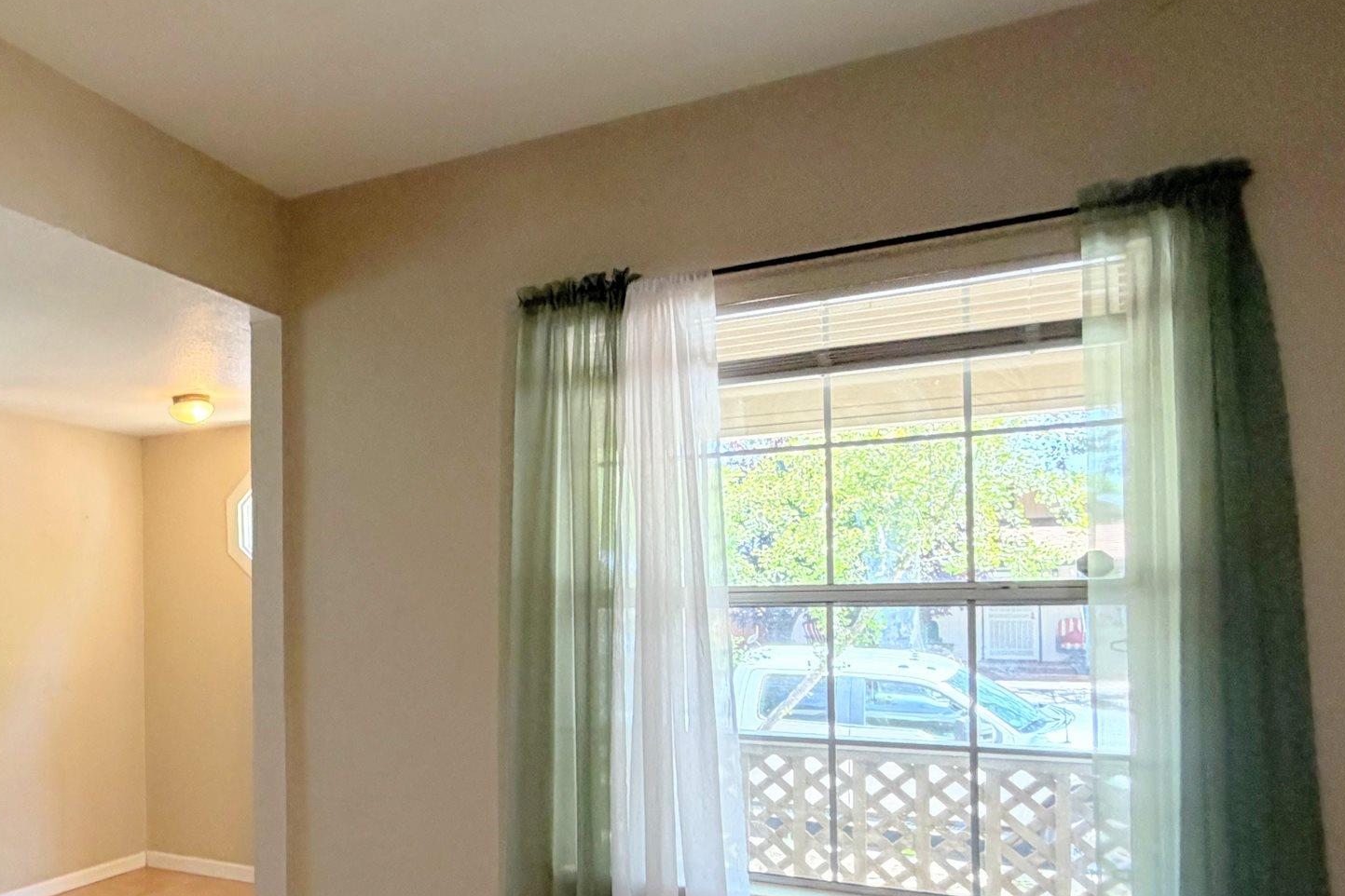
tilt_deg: +1.0
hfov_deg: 51.1
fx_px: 1158
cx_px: 67
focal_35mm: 31
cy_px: 599
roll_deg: +0.4
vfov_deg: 41.8
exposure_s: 1/60
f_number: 2.2
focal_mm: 2.22
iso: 200
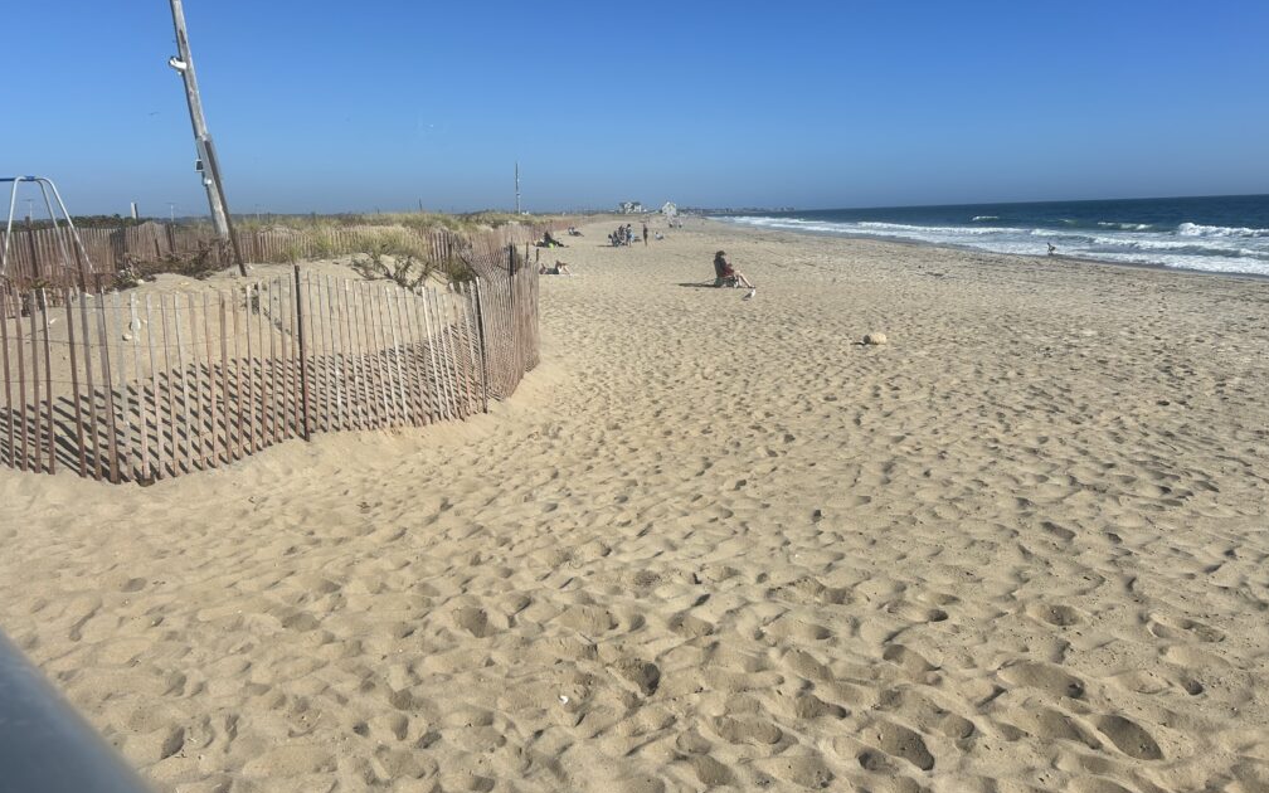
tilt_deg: -7.0
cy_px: 335
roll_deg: +1.9
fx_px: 968
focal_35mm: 28
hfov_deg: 66.5
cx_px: 634
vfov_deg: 44.4
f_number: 1.5
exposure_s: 1/7463
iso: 50
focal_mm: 5.7
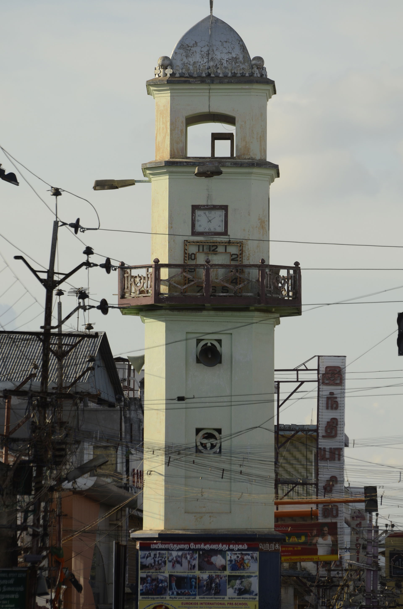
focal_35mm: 345
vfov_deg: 6.0
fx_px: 5819
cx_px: 202
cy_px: 304
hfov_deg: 4.0
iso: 200
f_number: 6.3
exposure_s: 1/1000
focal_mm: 230
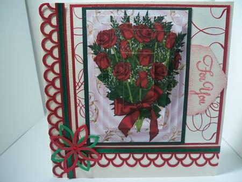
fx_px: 245
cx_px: 121
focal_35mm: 35
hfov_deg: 52.6
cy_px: 91
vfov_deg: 40.7
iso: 500
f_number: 3.1
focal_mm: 6.3
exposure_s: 1/60
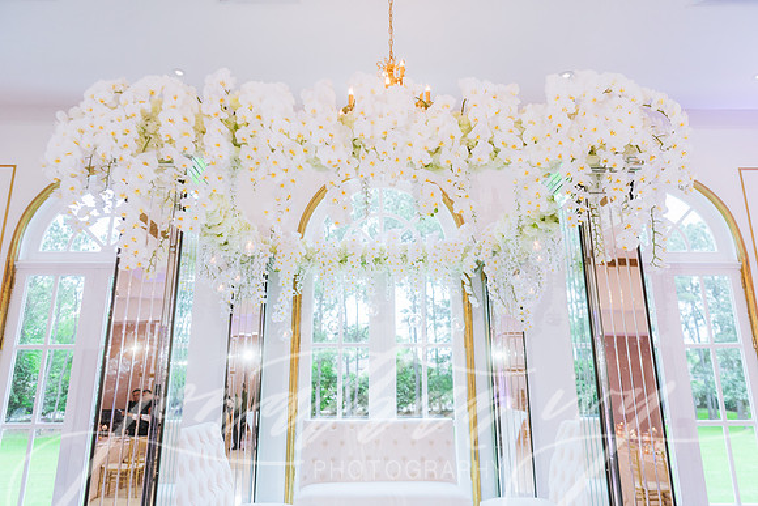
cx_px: 379
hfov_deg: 73.7
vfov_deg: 53.2
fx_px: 505
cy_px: 253
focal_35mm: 24
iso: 800
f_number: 2.8
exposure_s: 1/200
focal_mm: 24
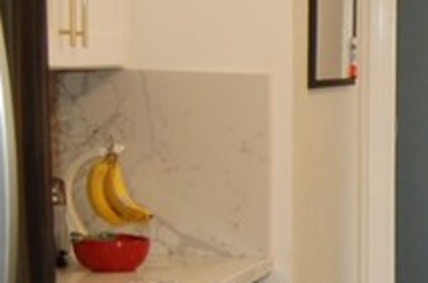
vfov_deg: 10.5
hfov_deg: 13.8
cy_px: 223
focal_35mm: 130
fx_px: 1542
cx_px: 808
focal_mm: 18
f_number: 3.5
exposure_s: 1/80
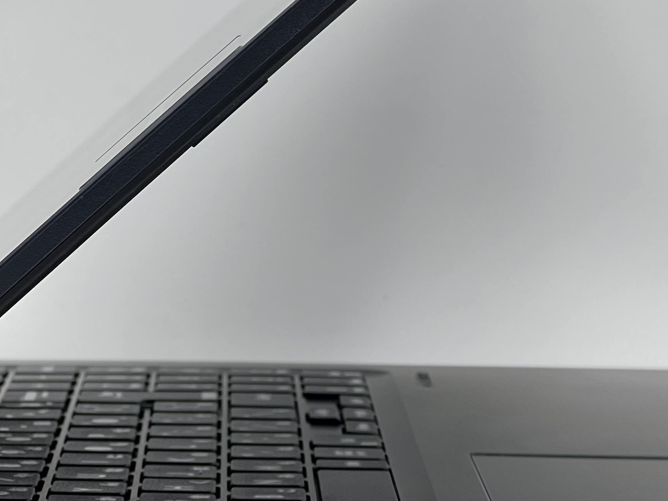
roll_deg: +0.4
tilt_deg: -4.0
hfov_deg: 11.0
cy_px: 207
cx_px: 352
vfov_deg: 8.3
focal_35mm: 179
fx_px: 3455
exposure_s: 1/100
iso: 40
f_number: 2.8
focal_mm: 9
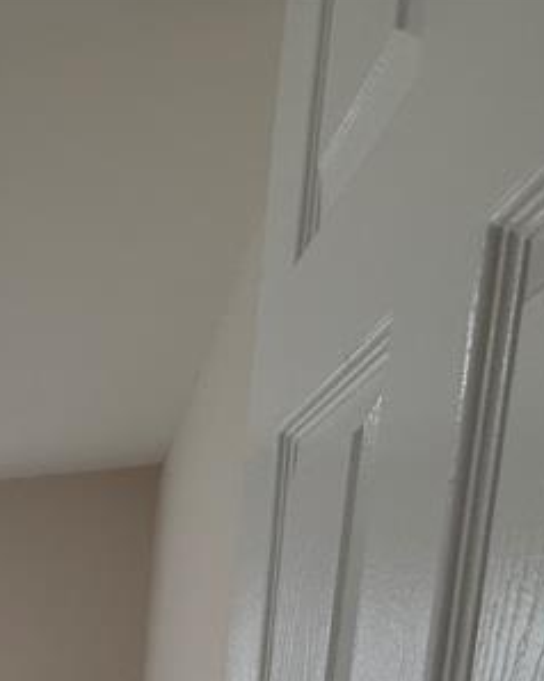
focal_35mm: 47
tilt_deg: -9.4
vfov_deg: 31.4
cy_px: 864
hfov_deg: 23.3
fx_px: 947
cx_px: -338
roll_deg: +0.9
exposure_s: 1/120
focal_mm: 2.22
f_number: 2.2
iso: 80
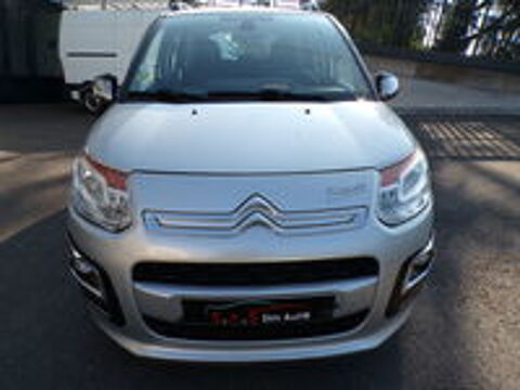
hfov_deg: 71.6
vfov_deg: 56.8
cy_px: 195
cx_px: 260
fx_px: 361
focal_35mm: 24
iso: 100
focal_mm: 4.3
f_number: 4.4
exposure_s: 1/280
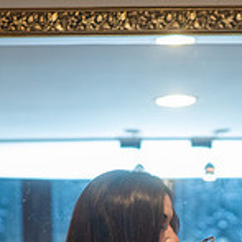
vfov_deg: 6.1
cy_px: 317
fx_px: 2262
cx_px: 202
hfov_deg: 6.1
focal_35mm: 286
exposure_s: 1/160
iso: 1250
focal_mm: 85
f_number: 3.2
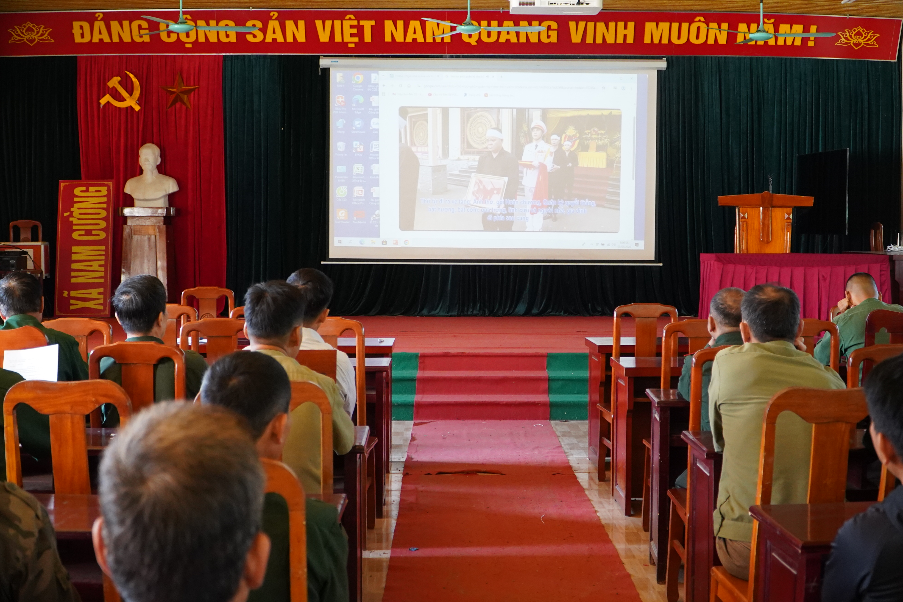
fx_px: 1129
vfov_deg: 29.9
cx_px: 452
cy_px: 301
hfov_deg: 43.6
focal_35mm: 45
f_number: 4
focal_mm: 30
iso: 3200
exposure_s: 1/160
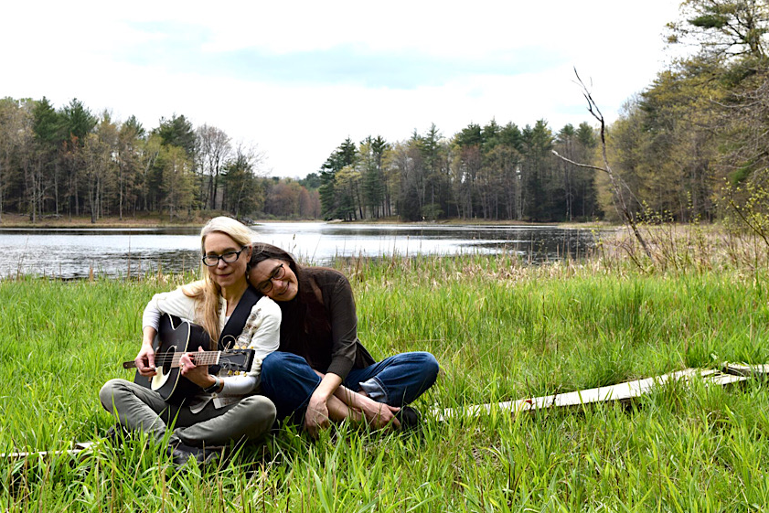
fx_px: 1303
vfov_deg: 22.3
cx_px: 389
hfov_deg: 32.9
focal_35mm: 61
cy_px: 256
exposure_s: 1/320
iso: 200
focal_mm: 38
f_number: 9
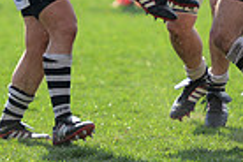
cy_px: -121
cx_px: 144
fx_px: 4826
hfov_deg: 2.9
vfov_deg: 1.9
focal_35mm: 715
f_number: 2.8
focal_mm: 170
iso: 320
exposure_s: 1/1000
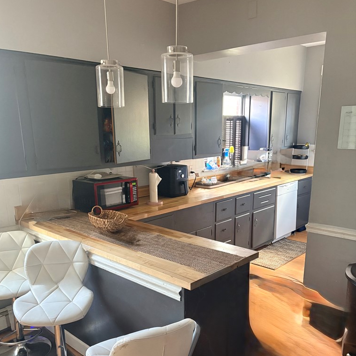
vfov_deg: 51.8
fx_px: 361
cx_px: 177
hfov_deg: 52.5
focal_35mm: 31
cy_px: 227
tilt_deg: -13.6
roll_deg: -0.8
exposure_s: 1/40
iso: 640
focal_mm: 5.96
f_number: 1.6
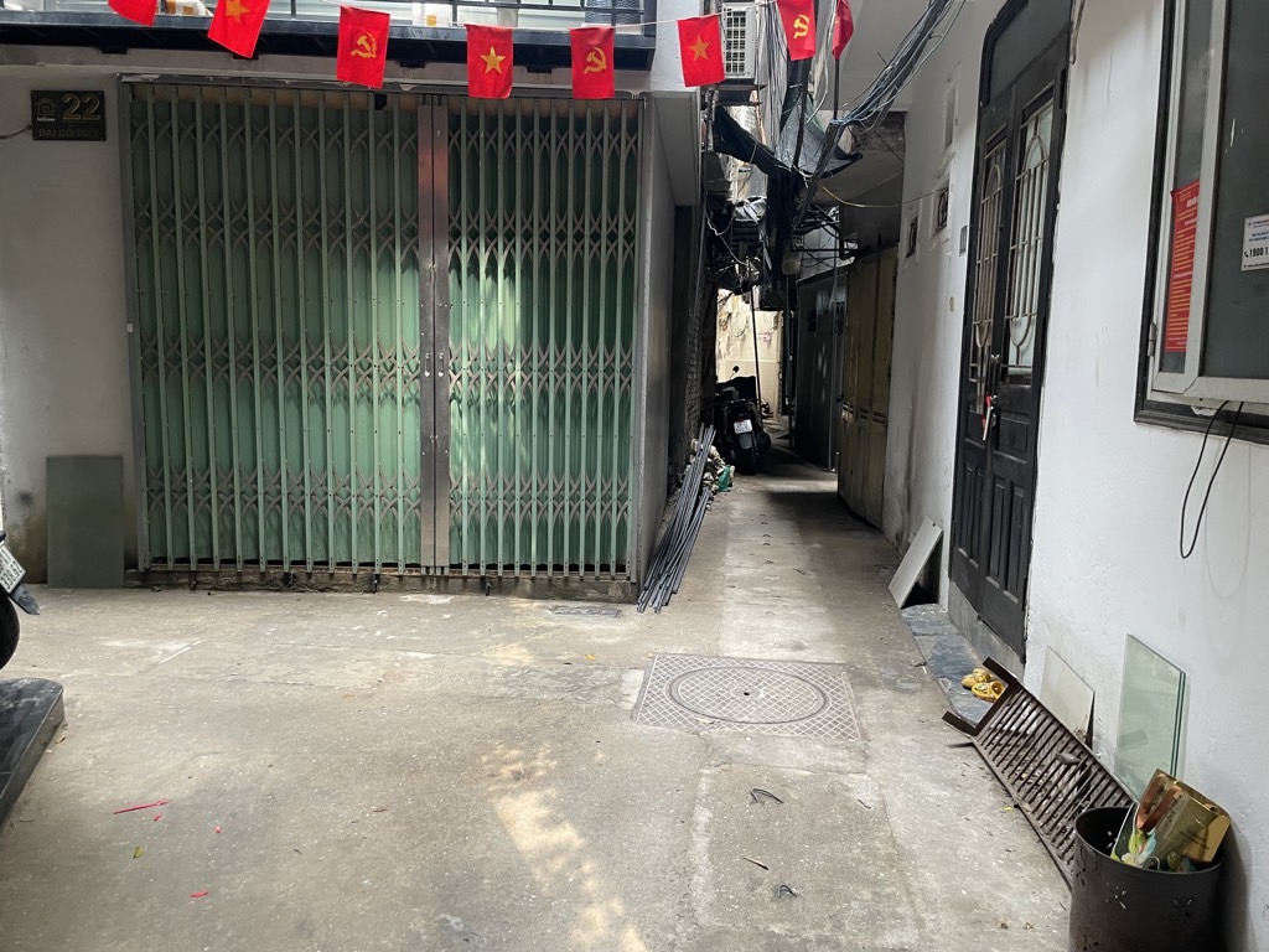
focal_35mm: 26
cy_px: 476
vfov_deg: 53.1
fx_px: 953
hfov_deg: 67.3
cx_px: 634
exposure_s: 1/63
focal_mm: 4.2
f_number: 1.6
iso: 125
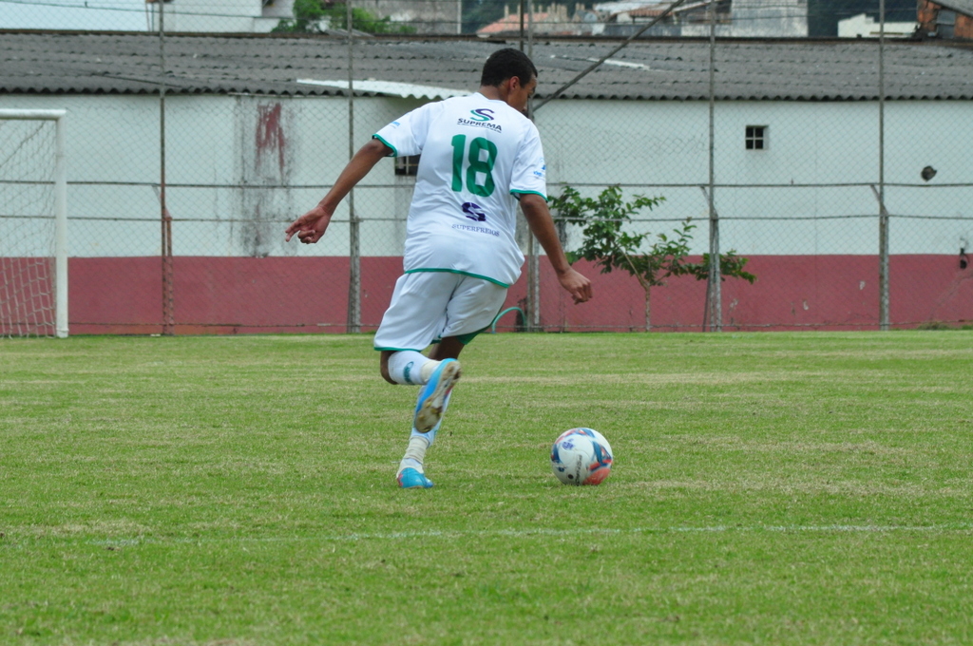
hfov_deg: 7.9
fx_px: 7086
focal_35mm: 262
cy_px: 323
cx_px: 486
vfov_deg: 5.2
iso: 1000
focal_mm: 175
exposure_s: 1/500
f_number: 13
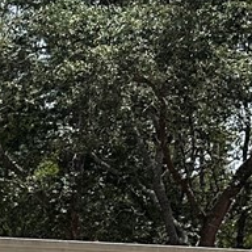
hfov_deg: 8.8
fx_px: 1458
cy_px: 391
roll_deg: +0.2
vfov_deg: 9.6
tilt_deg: +1.5
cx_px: -394
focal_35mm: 177
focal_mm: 6.86
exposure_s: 1/2070
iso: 80
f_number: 1.78
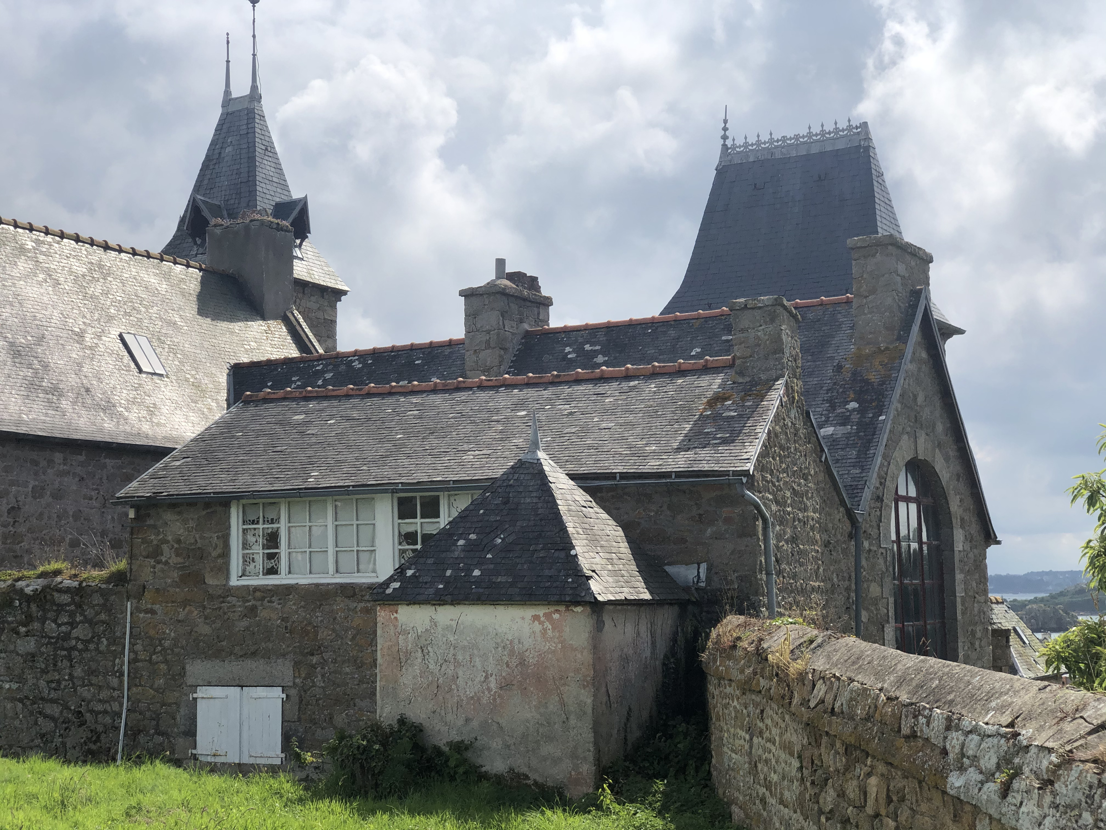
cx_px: 553
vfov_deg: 28.0
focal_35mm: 52
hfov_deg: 36.8
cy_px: 415
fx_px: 1661
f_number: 2.4
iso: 16
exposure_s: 1/2114
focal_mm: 6
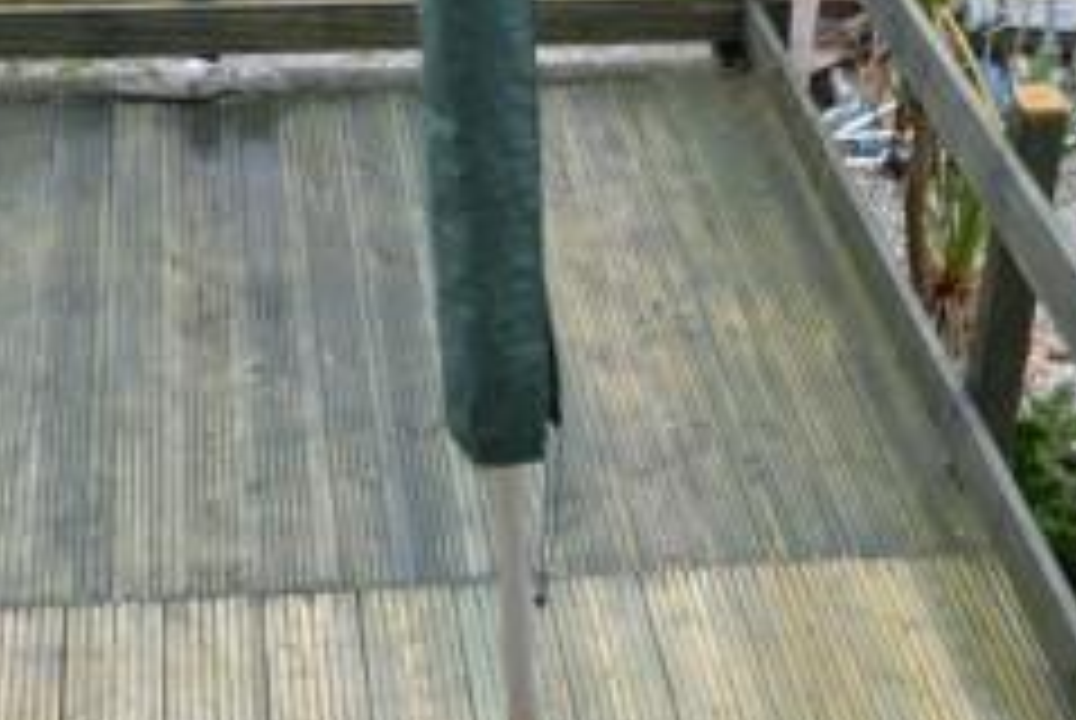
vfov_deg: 19.2
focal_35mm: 70
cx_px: 522
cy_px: 99
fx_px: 2095
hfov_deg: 28.8
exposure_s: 1/80
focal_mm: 18
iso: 400
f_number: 4.5
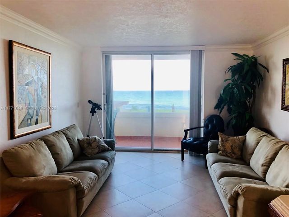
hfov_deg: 63.4
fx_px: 234
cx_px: 144
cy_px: 108
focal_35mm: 28
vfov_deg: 49.7
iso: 40
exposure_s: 1/120
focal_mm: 4
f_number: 1.8
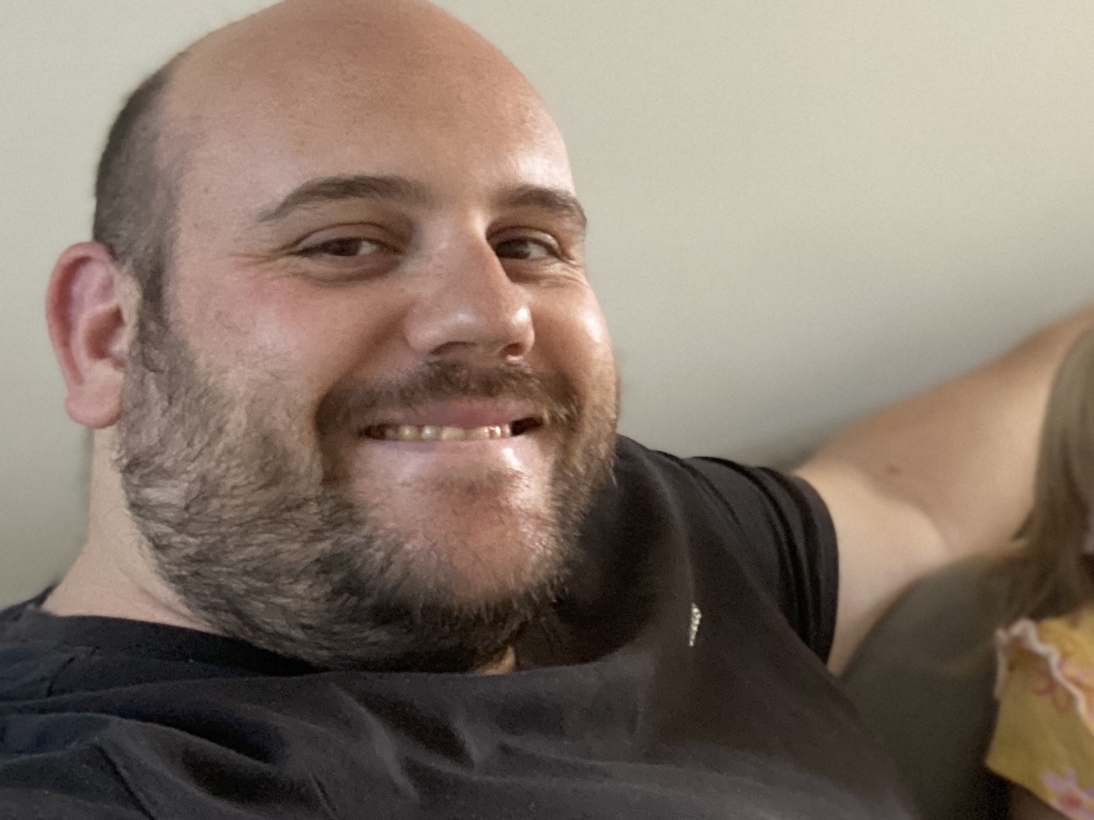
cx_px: 547
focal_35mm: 30
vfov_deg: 46.8
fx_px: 948
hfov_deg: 60.0
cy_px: 410
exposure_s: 1/32
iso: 400
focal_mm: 2.71
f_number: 2.2
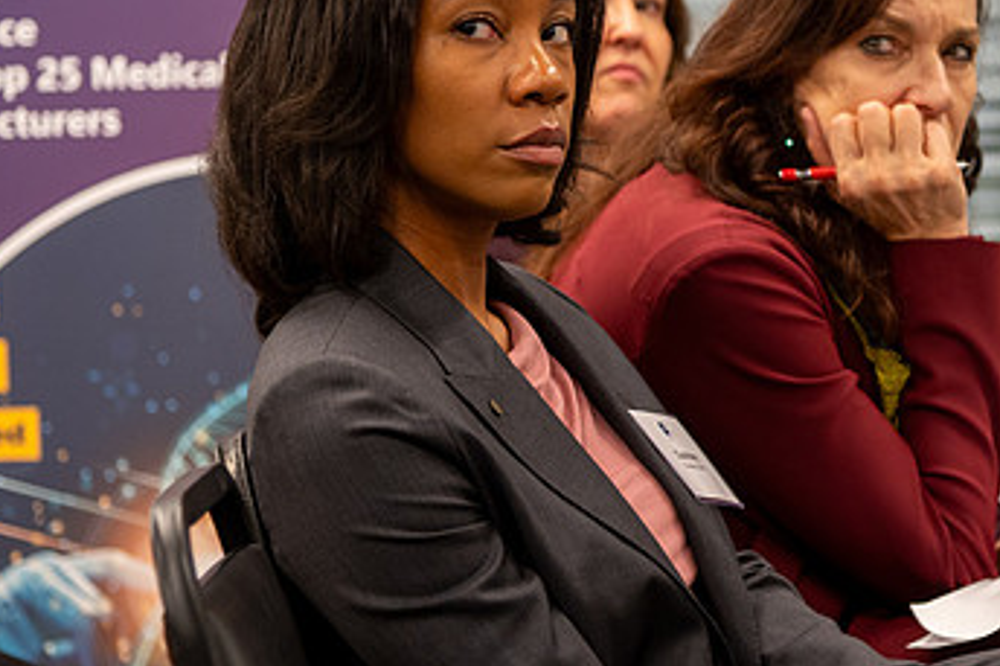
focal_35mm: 145
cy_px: 346
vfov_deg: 9.5
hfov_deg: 14.1
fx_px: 4026
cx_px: 637
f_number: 4
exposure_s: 1/100
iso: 1600
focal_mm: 86
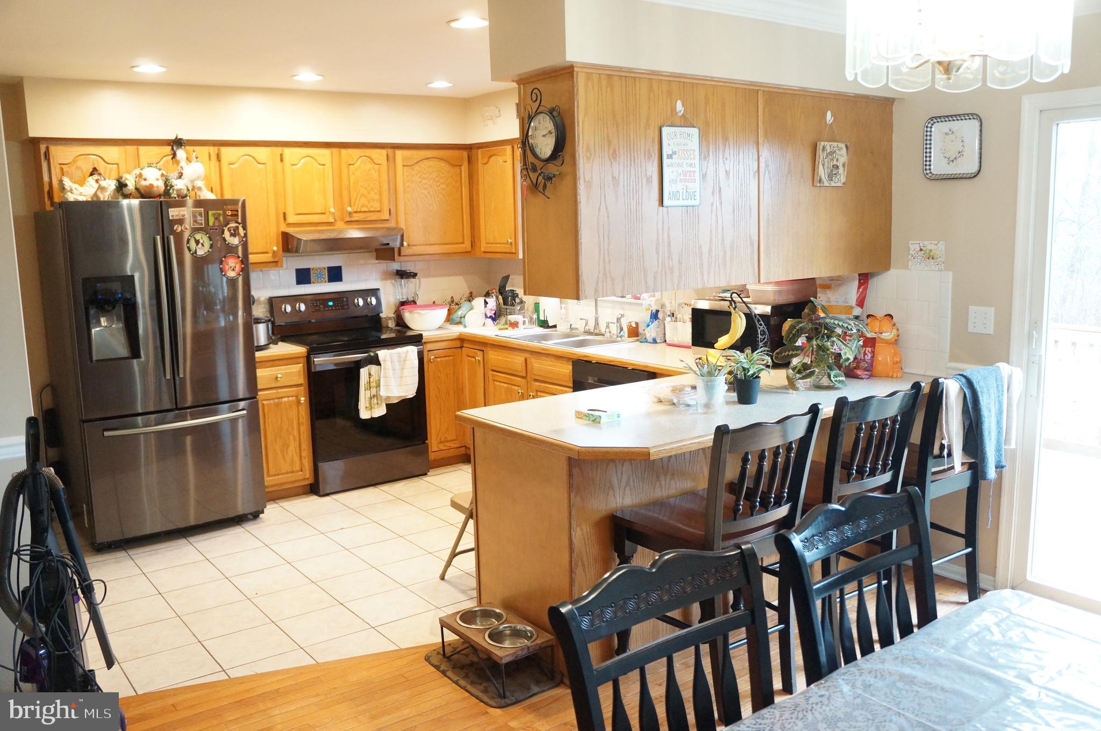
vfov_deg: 43.5
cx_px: 550
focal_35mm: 30
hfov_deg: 62.0
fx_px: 916
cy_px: 366
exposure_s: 1/60
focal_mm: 20
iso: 3200
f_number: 4
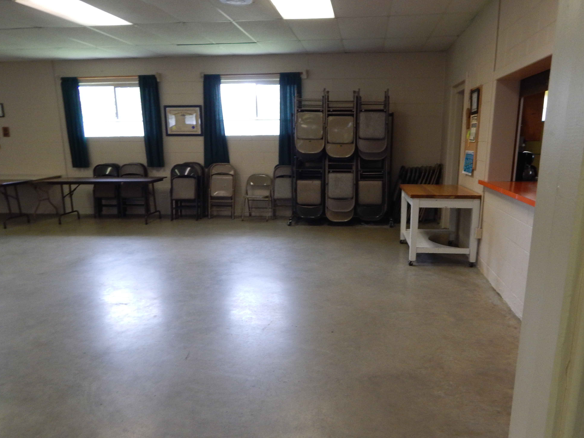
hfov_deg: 67.2
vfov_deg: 52.9
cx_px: 320
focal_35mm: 26
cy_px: 244
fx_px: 439
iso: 220
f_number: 3
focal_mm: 4
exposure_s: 1/30
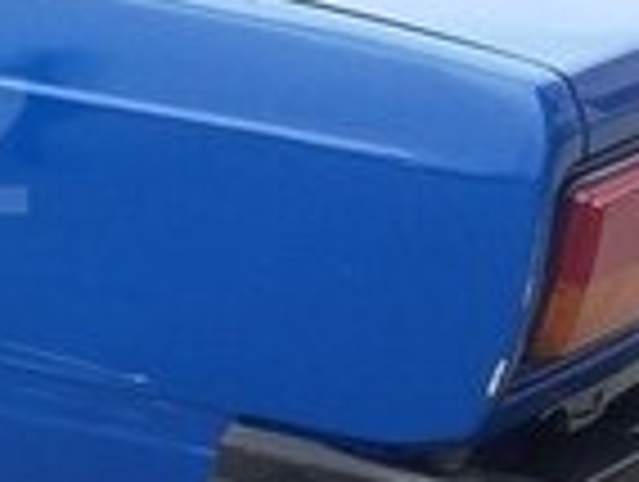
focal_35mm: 144
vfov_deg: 10.3
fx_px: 2663
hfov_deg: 12.7
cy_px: 146
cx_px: -432
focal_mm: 3.3
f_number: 2.2
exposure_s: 1/305
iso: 50
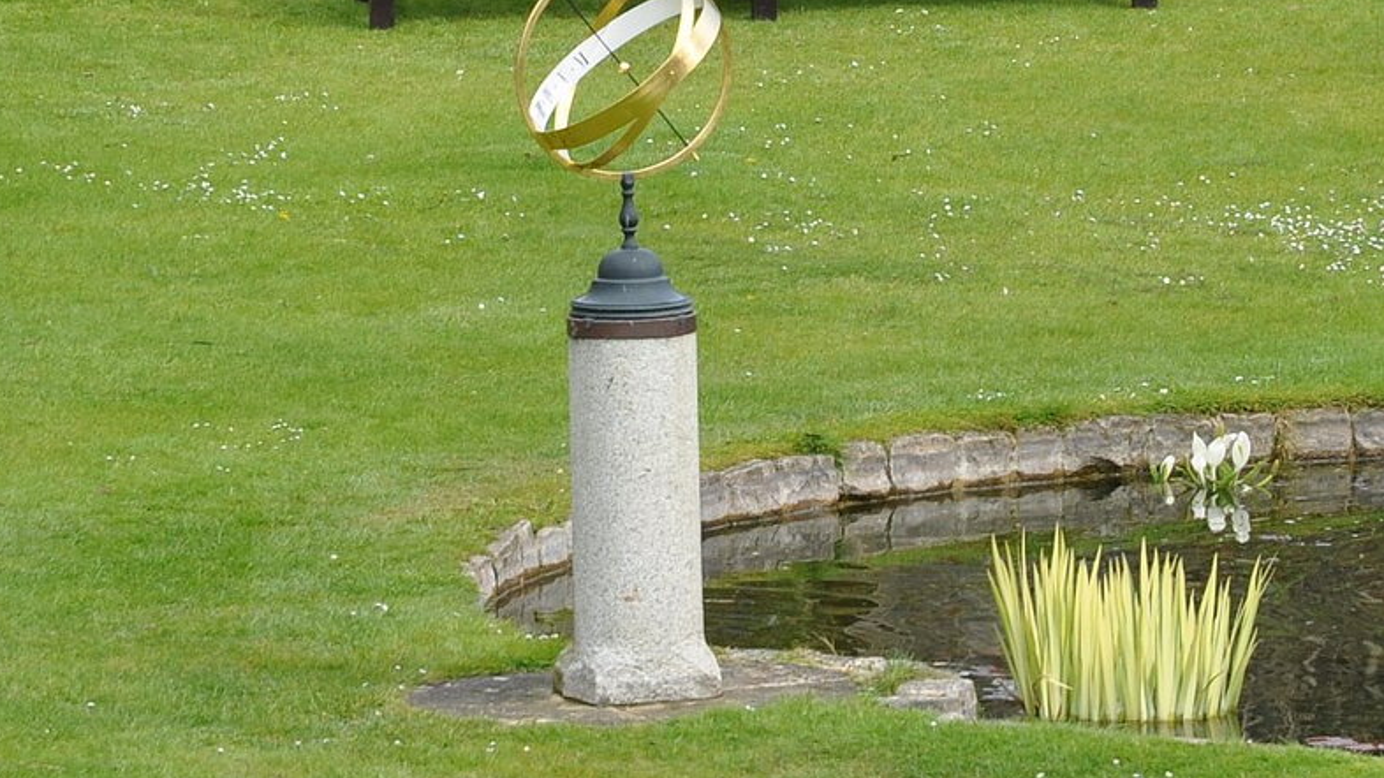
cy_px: 320
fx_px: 4937
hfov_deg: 16.0
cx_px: 688
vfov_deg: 9.0
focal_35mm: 135
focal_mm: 85
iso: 200
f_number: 8
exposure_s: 1/200
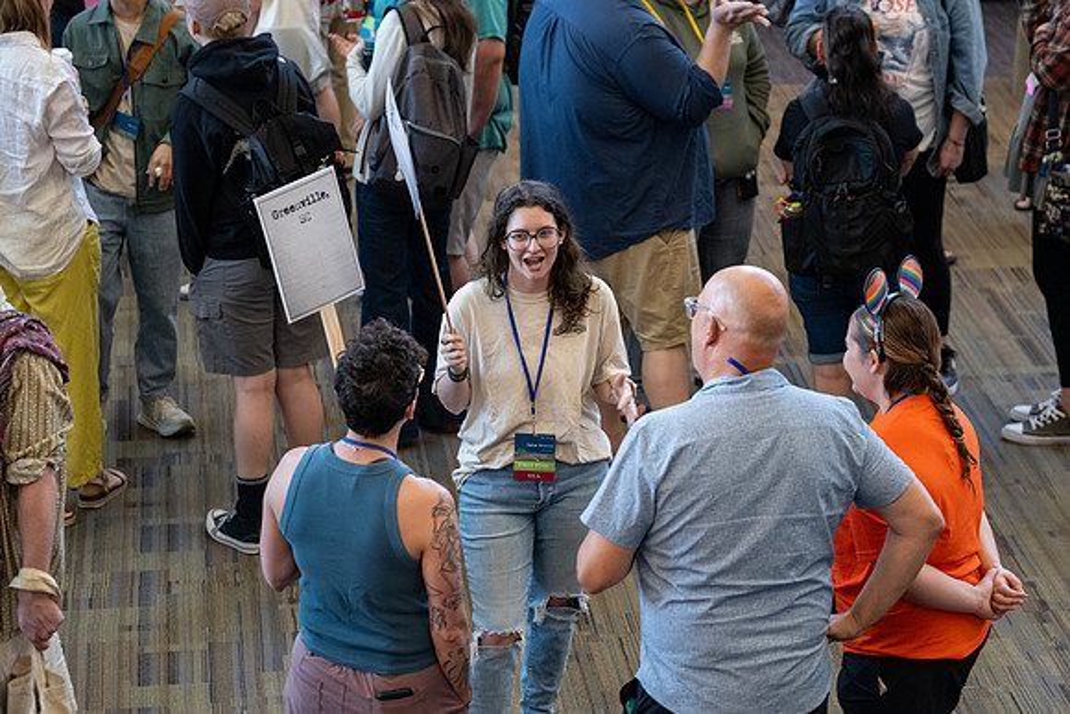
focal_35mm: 107
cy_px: 357
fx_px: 3181
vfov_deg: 12.8
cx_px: 535
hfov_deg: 19.1
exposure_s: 1/105
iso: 1600
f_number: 2.8
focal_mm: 71.5
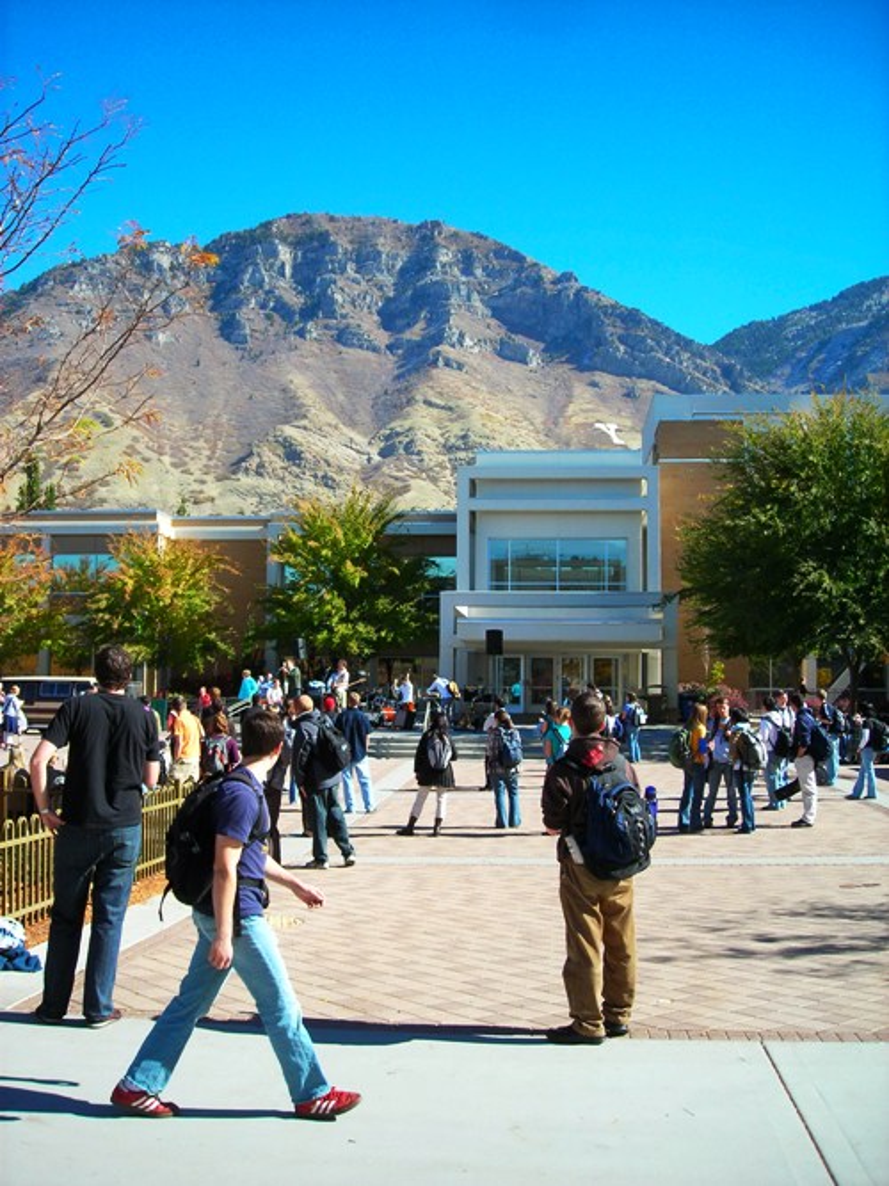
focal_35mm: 38
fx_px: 1302
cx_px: 444
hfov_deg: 37.7
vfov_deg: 49.0
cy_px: 593
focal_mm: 6.3
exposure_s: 1/413
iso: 50
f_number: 3.2
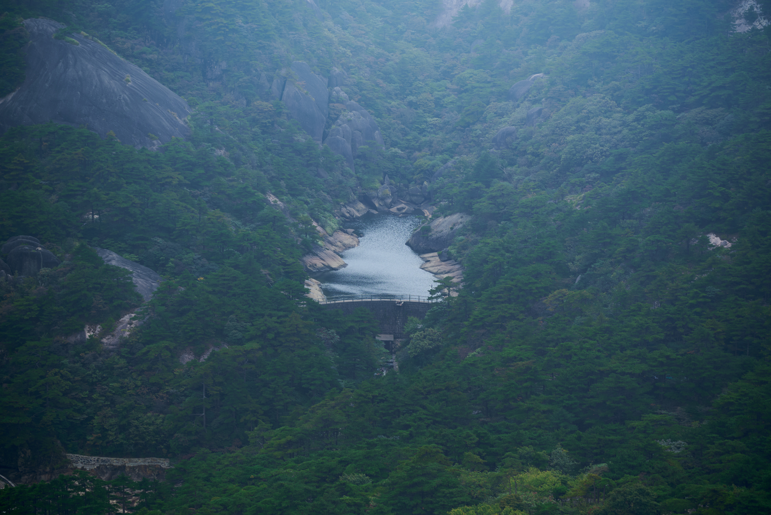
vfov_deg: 11.4
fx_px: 2571
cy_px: 258
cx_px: 386
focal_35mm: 120
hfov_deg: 17.1
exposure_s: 1/60
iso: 100
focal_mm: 120
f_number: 4
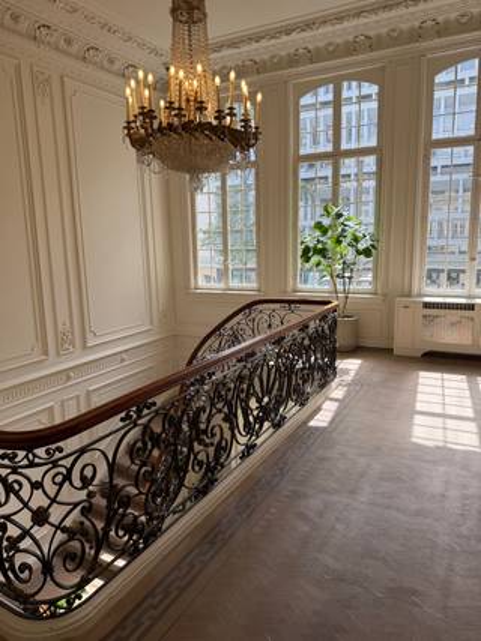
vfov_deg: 71.6
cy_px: 320
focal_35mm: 24
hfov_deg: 56.8
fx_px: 445
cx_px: 240
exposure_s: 1/728
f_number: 1.78
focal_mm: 6.76
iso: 100
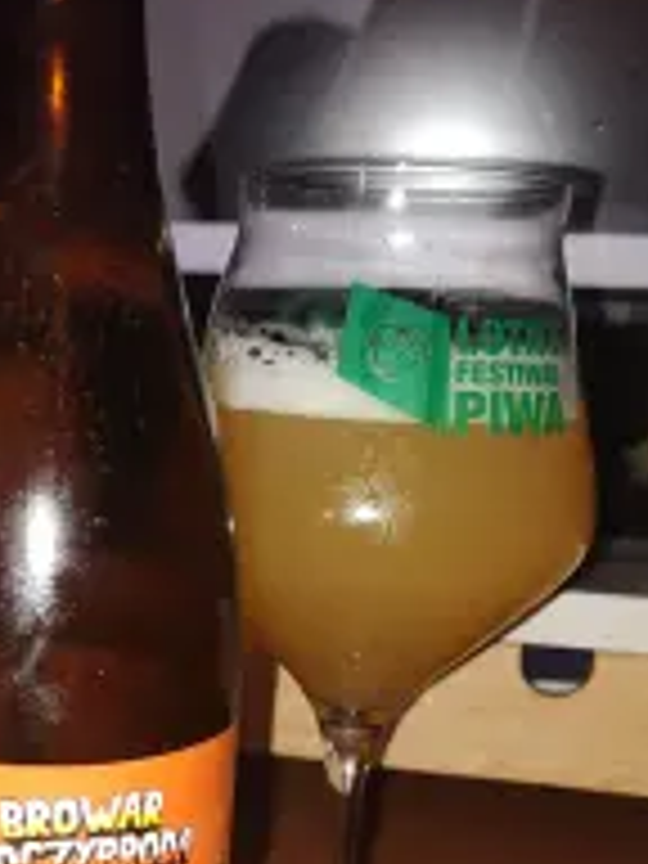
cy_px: 616
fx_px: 1198
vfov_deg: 38.9
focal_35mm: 48
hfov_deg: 29.8
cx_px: 171
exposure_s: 1/100
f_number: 1.88
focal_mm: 5.56
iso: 222
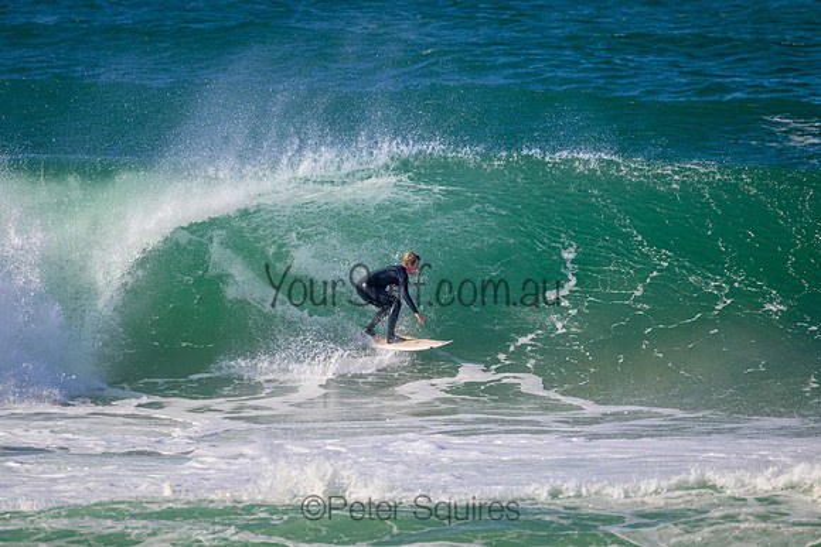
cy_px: 274
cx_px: 410
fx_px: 15967
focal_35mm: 700
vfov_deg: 2.0
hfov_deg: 2.9
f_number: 11
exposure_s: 1/2000
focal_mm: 700
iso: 1600
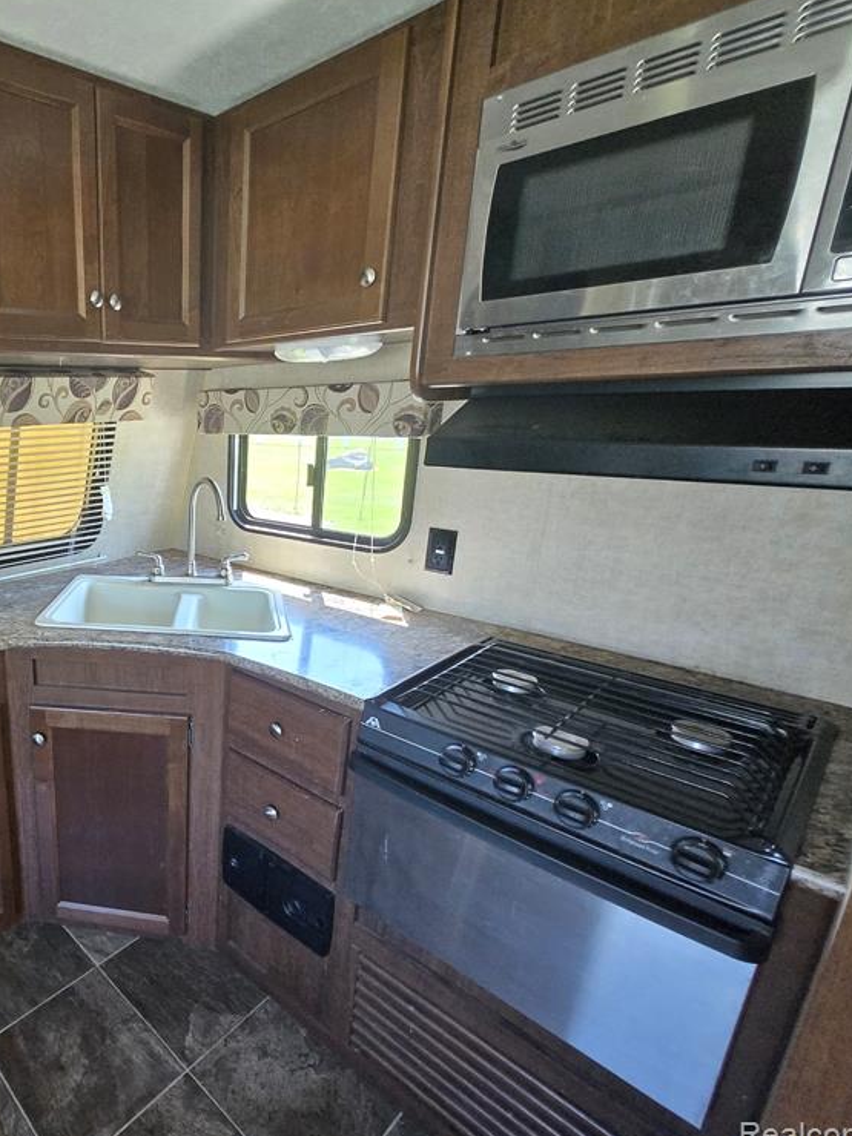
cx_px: 109
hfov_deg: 62.0
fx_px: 591
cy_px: 570
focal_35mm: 18
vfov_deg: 87.8
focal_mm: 1.7
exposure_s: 1/60
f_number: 2.2
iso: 200
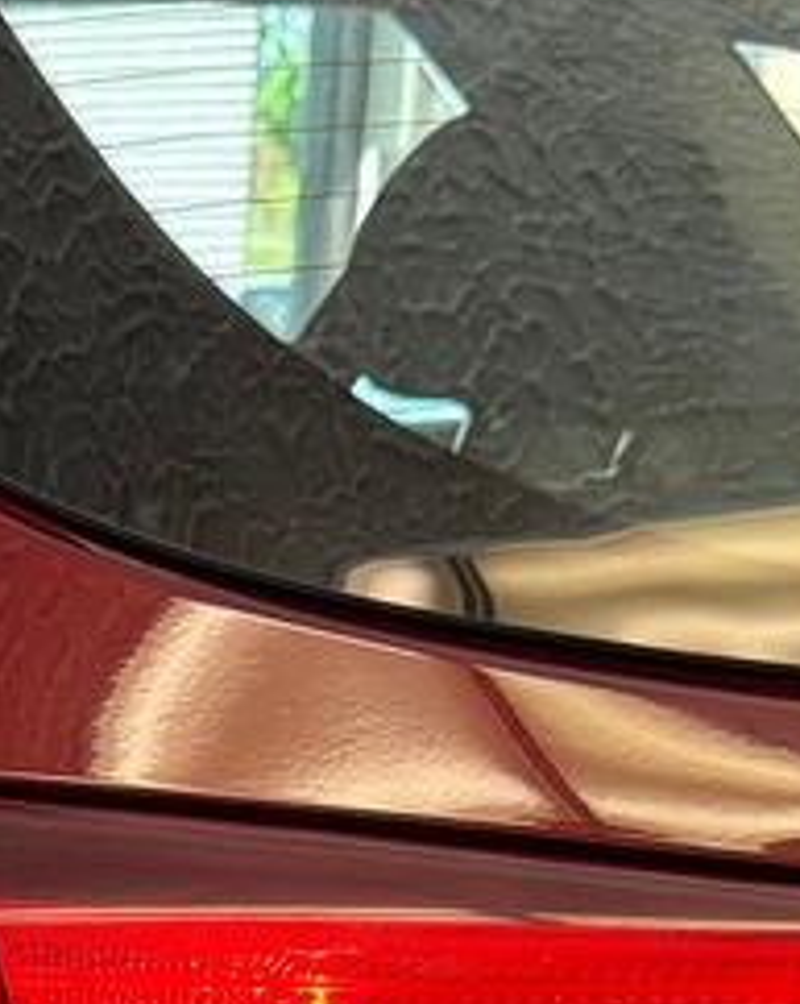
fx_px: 3677
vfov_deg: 14.3
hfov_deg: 12.0
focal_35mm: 124
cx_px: -274
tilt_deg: -20.7
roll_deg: -2.2
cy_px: 1593
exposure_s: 1/120
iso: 200
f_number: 1.78
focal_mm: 6.76
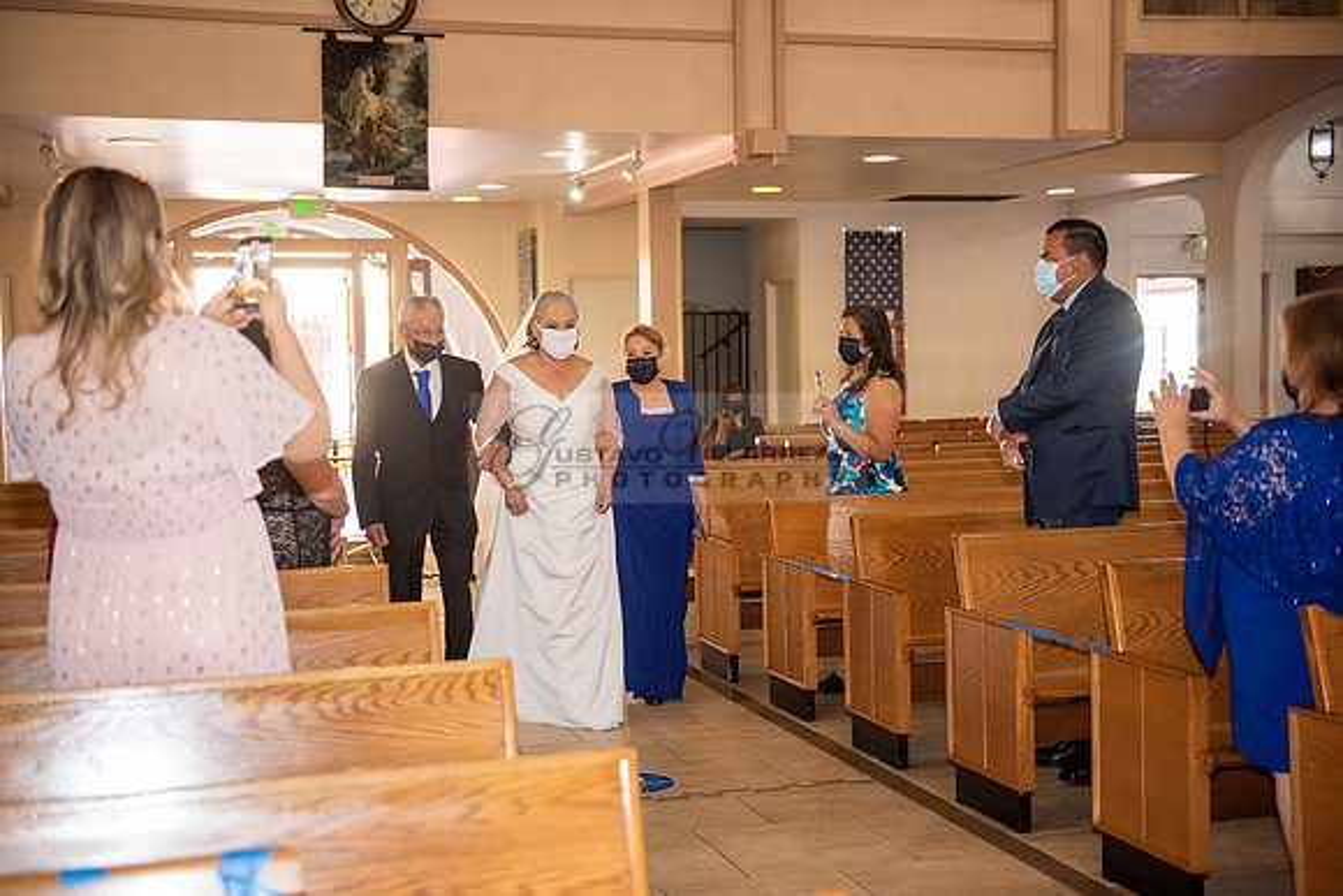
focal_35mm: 48
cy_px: 448
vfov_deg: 28.1
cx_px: 672
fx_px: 1791
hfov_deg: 41.1
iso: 1000
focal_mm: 48
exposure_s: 1/160
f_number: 2.8
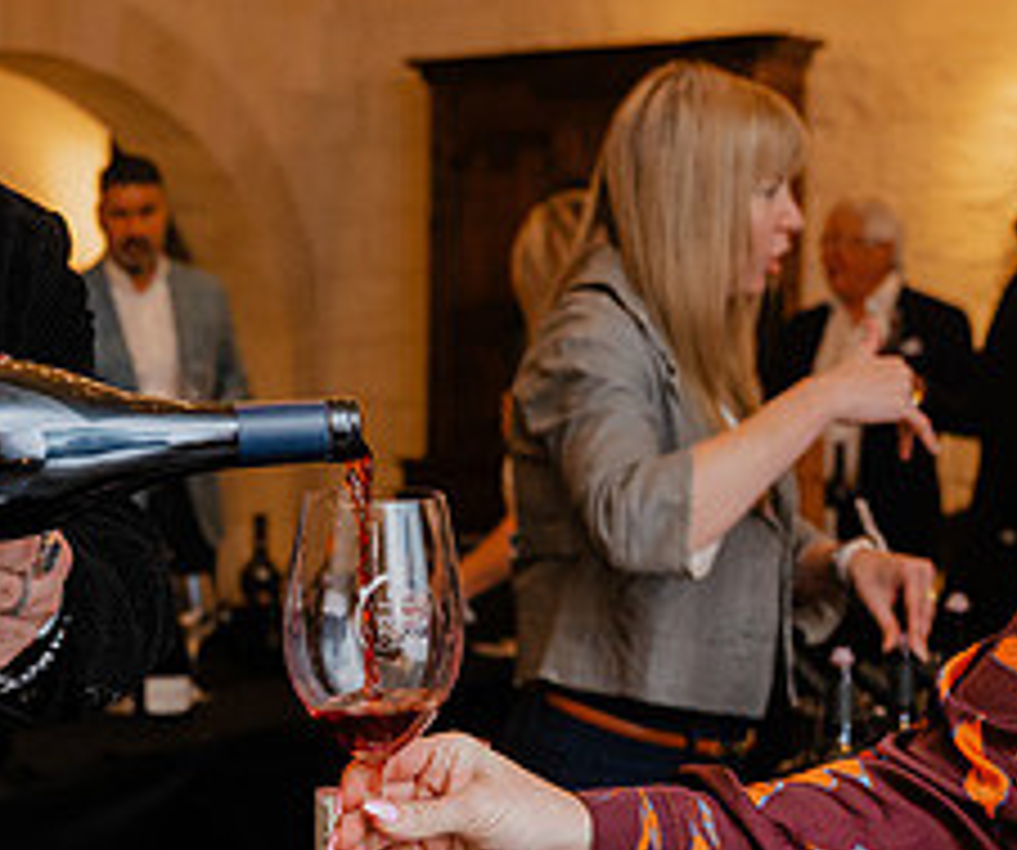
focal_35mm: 84
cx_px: 255
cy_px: 675
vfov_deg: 18.6
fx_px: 2574
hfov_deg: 22.2
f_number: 3.5
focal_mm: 30.5
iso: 1250
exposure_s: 1/125
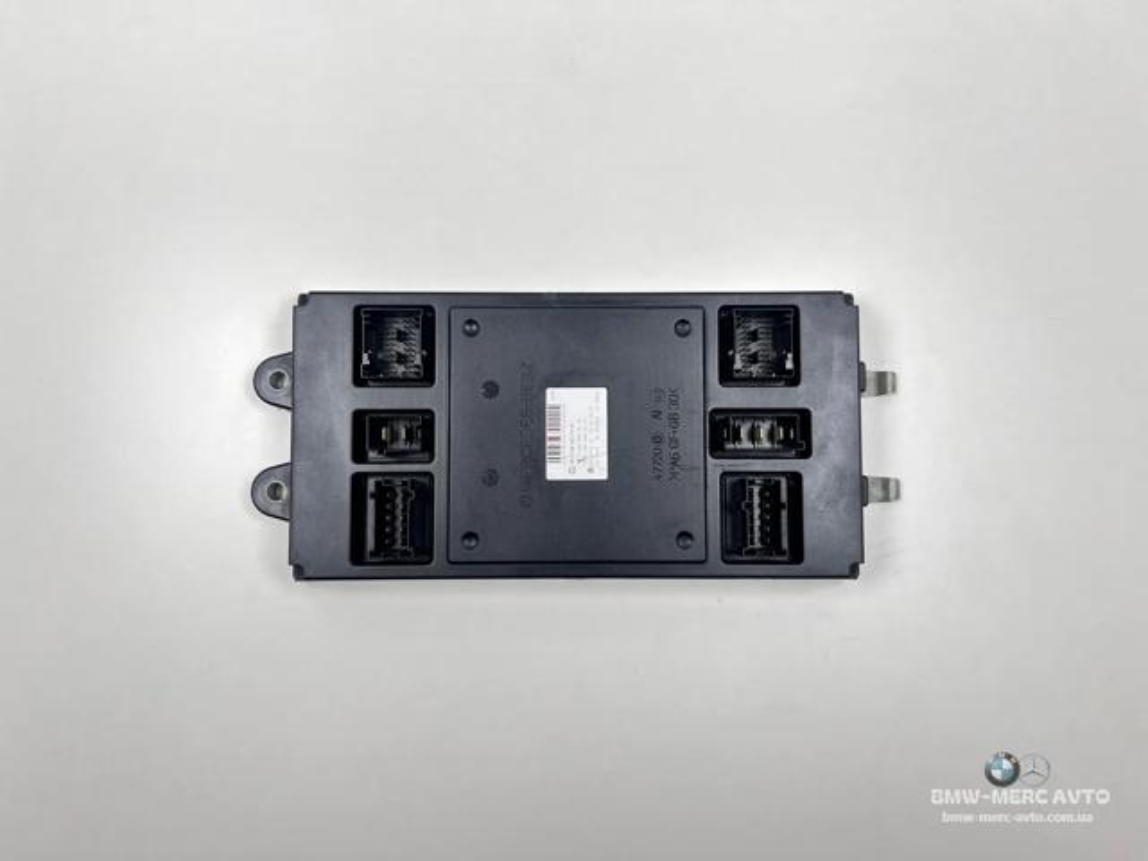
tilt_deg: -87.0
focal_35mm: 26
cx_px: 574
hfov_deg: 67.3
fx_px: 862
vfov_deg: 53.1
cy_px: 430
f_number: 1.5
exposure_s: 1/100
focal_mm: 5.7
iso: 32
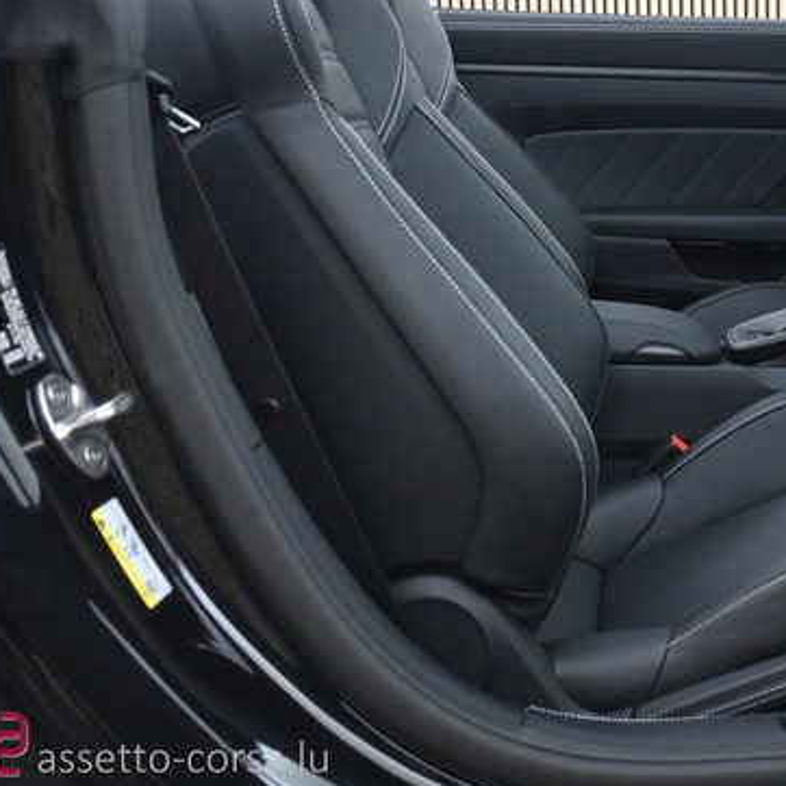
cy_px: 239
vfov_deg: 31.3
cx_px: 770
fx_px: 1387
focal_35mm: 54
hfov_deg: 29.7
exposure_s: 1/30
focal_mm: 20
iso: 900
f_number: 3.8
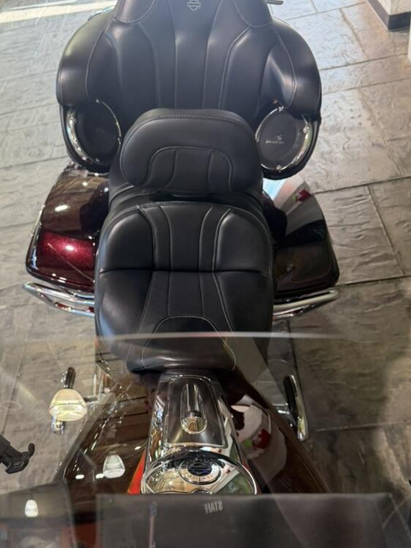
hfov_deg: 42.8
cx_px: 175
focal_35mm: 33
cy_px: 304
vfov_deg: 55.2
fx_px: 522
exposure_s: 1/60
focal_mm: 6.76
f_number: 1.78
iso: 200
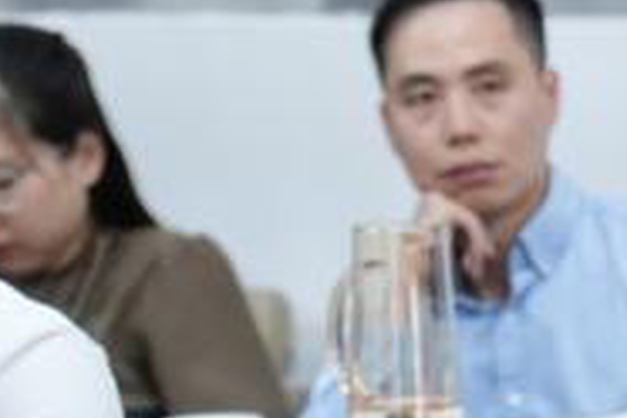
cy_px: 165
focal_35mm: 373
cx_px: 1072
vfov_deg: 3.7
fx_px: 6496
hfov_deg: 5.5
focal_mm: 70
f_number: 3.5
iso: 1250
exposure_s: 1/125
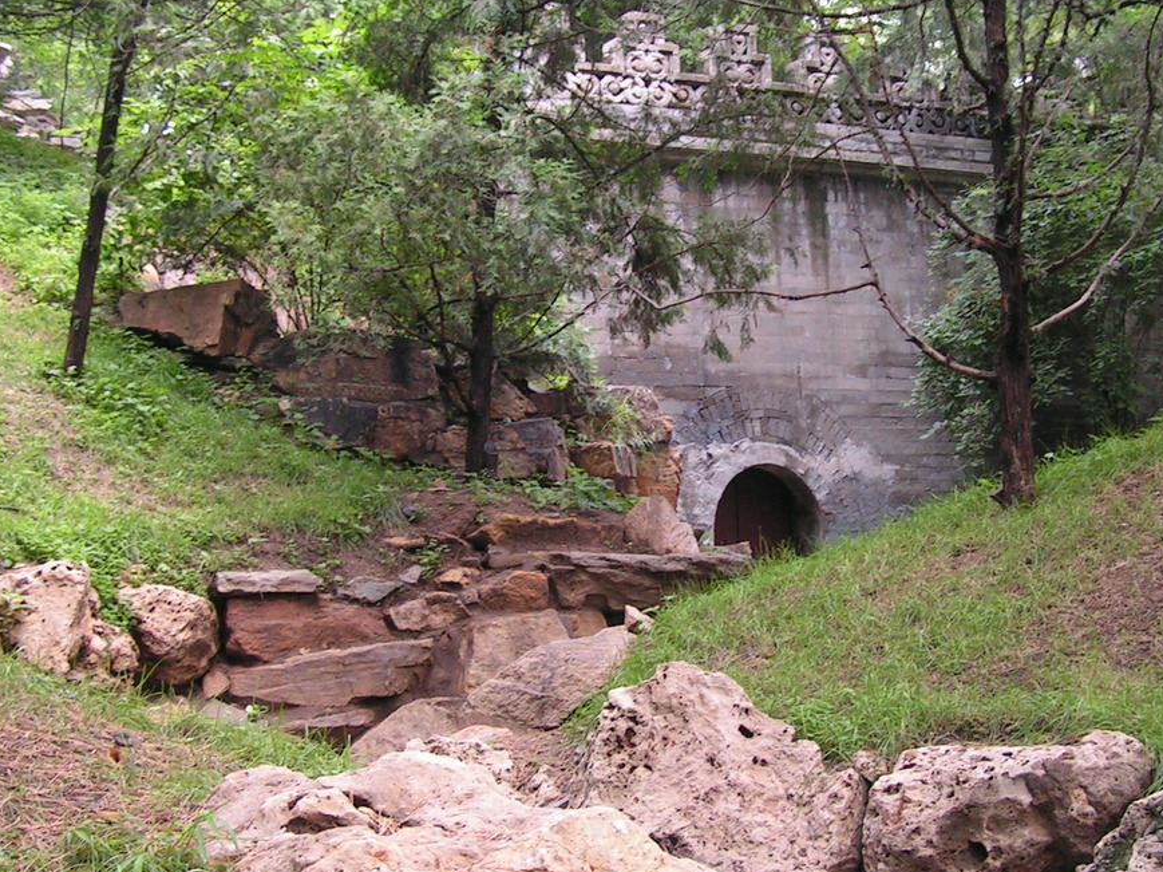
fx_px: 2116
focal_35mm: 63
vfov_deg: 23.3
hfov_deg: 30.6
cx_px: 740
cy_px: 437
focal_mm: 6.3
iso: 50
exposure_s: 1/40
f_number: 2.8
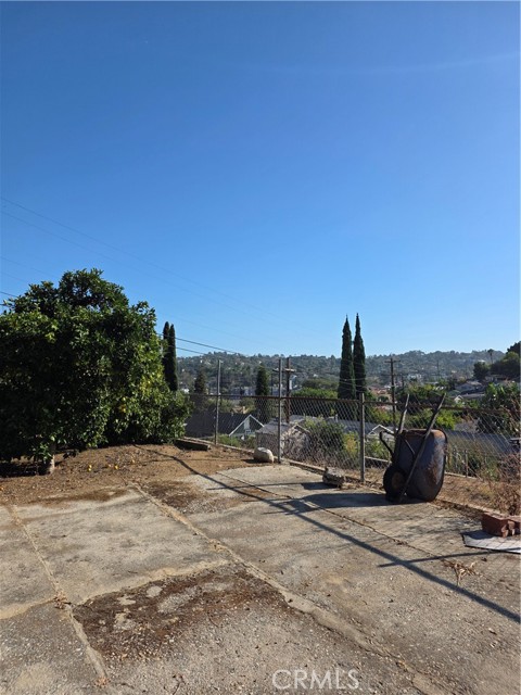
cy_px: 348
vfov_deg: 73.9
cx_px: 260
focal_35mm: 23
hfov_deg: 58.9
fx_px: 462
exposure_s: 1/6809
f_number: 1.7
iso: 80
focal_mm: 6.25
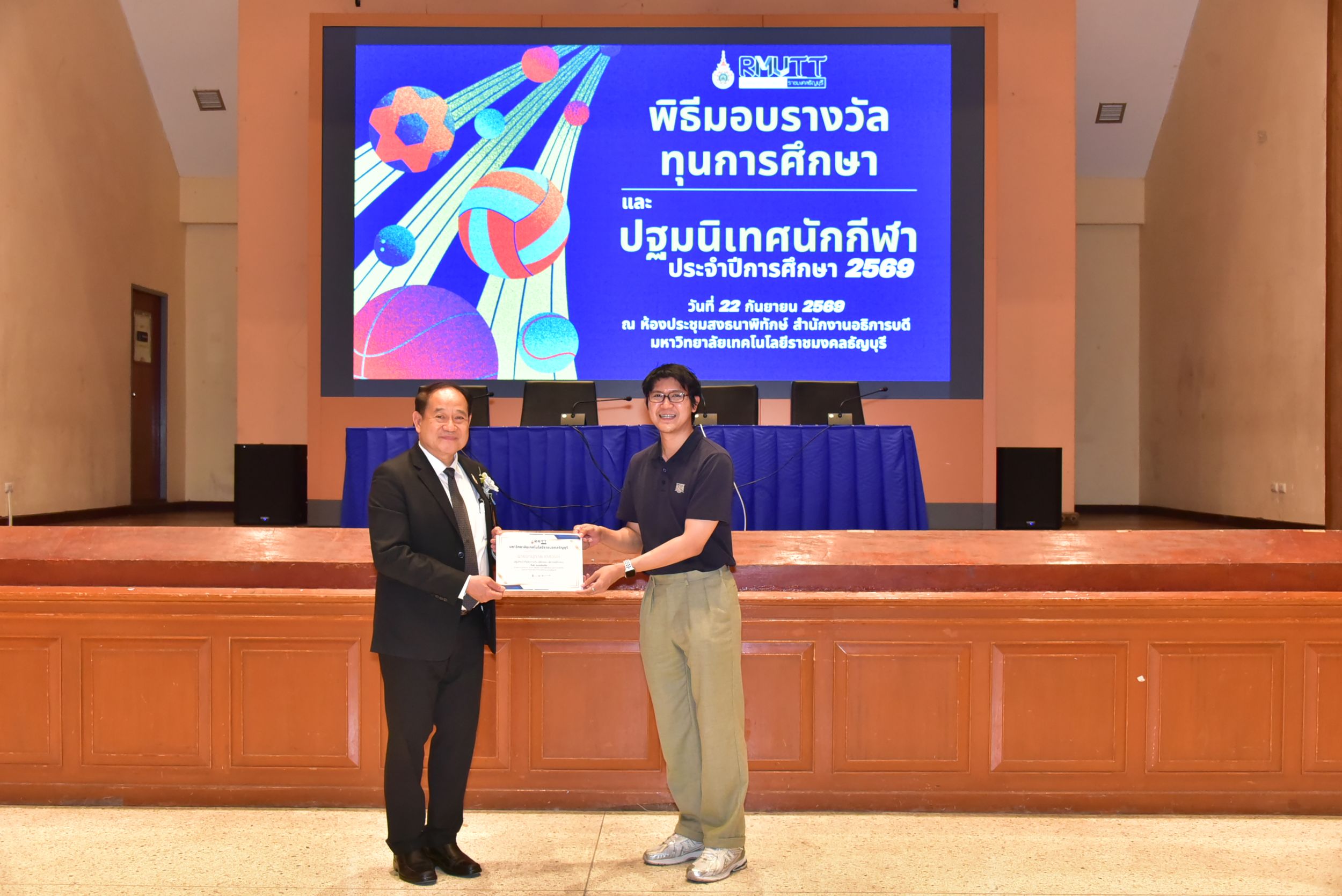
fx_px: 1492
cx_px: 671
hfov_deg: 48.4
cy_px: 448
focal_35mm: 40
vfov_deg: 33.4
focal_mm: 40
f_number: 5.6
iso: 4000
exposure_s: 1/125
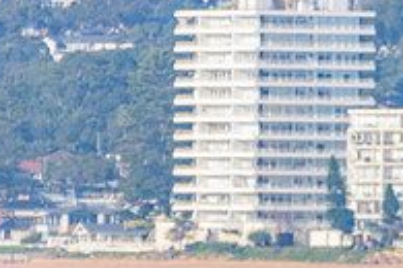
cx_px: 304
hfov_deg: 1.4
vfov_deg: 0.9
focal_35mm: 1486
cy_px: 362
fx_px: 16634
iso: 250
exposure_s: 1/2000
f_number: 5.6
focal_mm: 500
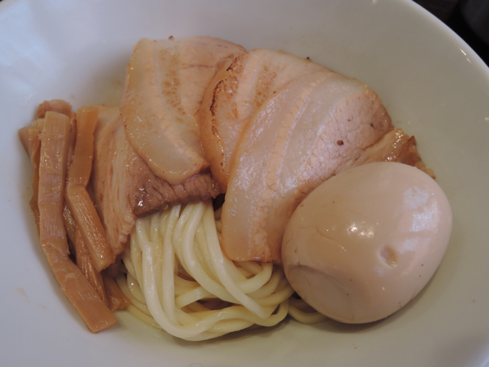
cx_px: 244
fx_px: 339
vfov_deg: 56.8
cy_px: 184
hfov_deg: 71.6
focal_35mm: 24
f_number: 2.8
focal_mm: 5.1
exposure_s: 1/30
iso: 250
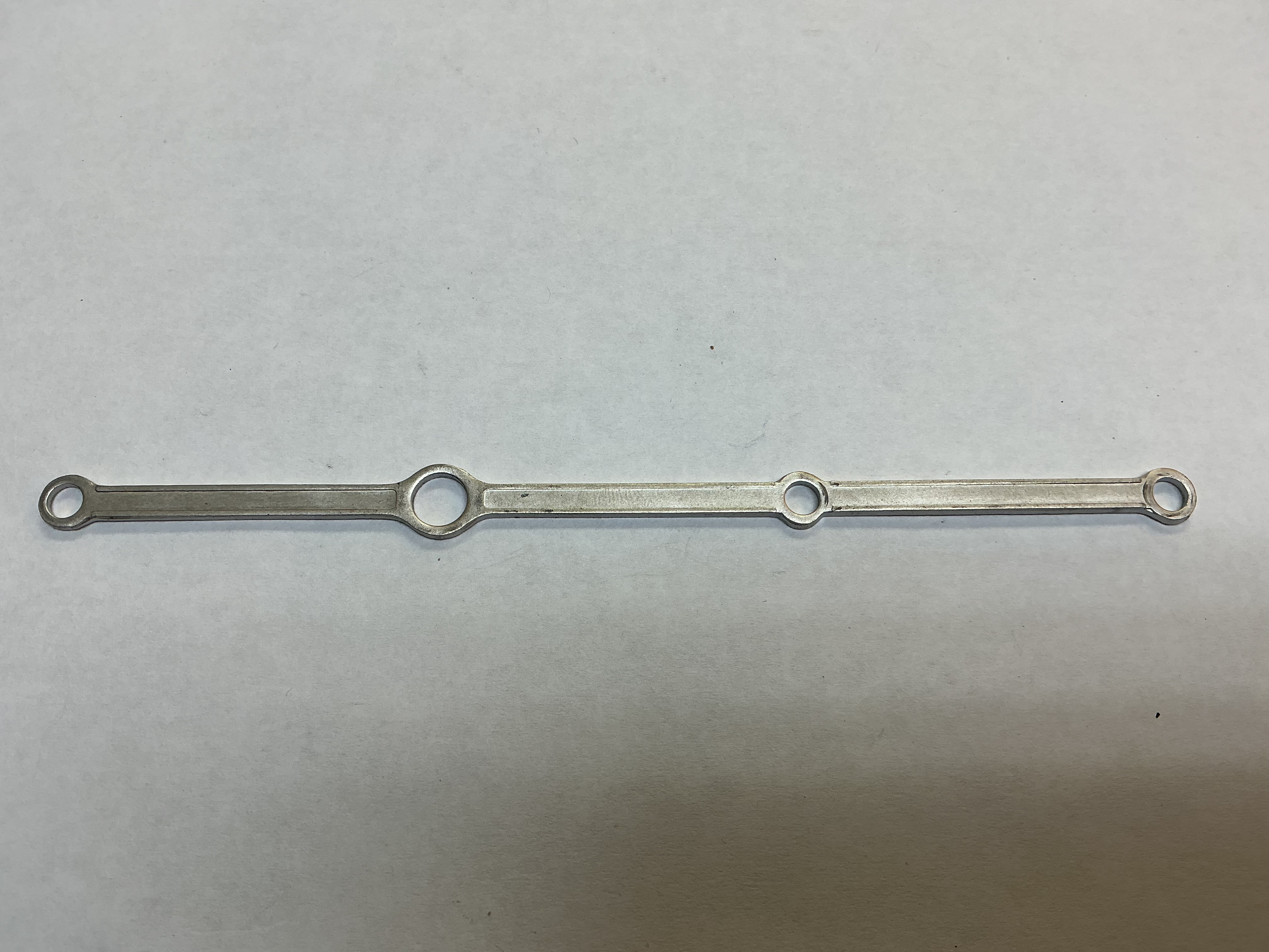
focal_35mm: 29
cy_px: 476
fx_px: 1063
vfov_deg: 48.2
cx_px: 634
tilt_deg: -70.4
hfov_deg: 61.7
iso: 25
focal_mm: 3
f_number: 1.8
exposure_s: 1/120
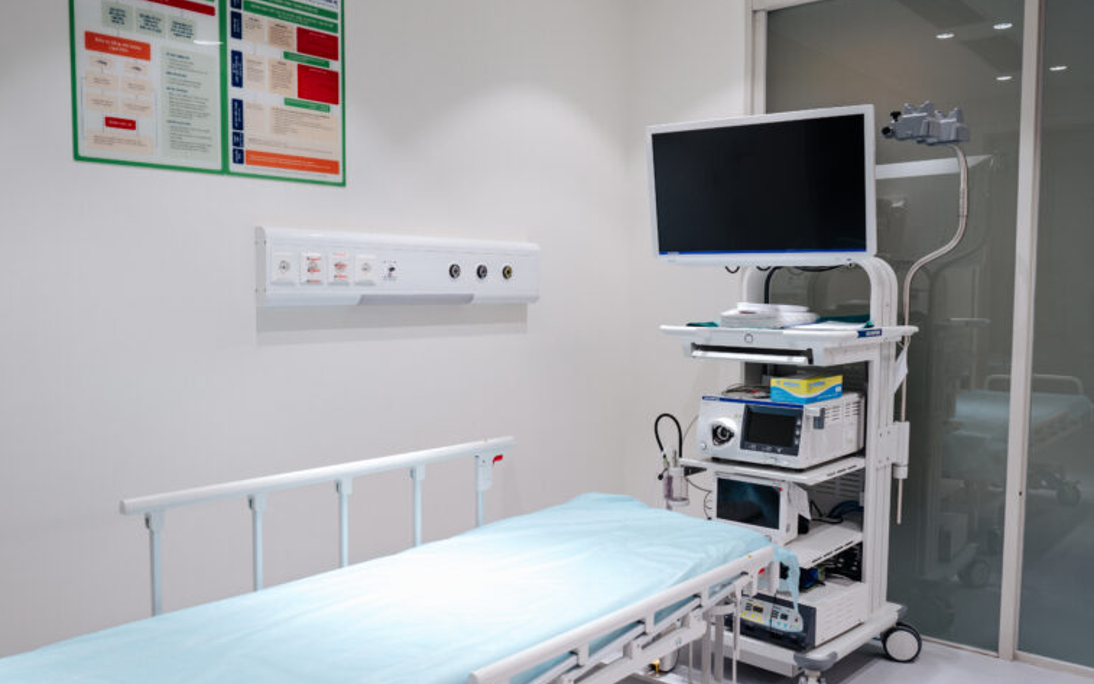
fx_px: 924
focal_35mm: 31
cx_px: 540
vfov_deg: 40.6
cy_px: 364
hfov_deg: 61.2
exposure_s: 1/13
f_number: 5
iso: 80
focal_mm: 20
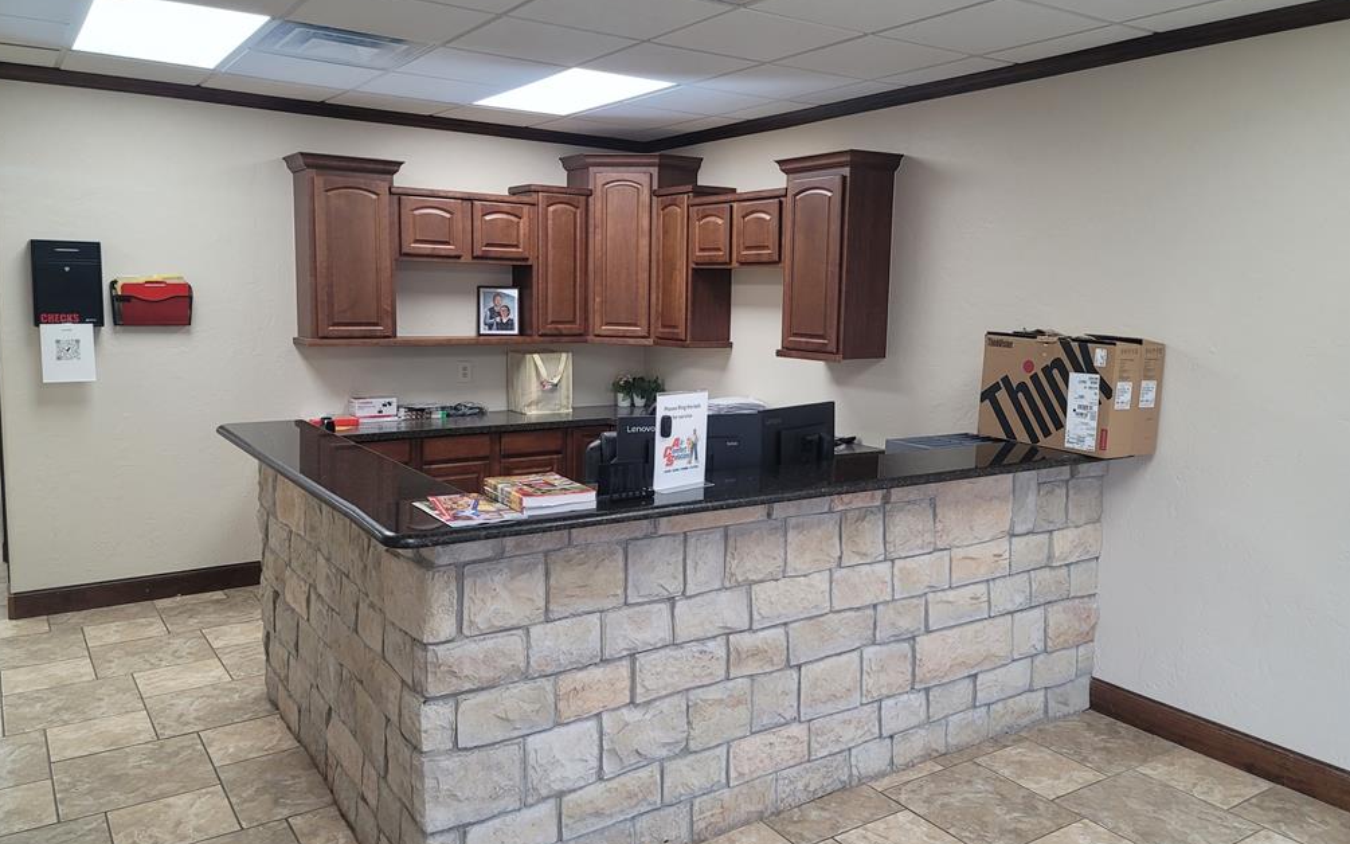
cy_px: 411
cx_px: 672
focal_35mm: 27
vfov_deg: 46.0
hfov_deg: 68.4
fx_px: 993
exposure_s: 1/120
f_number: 1.8
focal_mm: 7
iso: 160
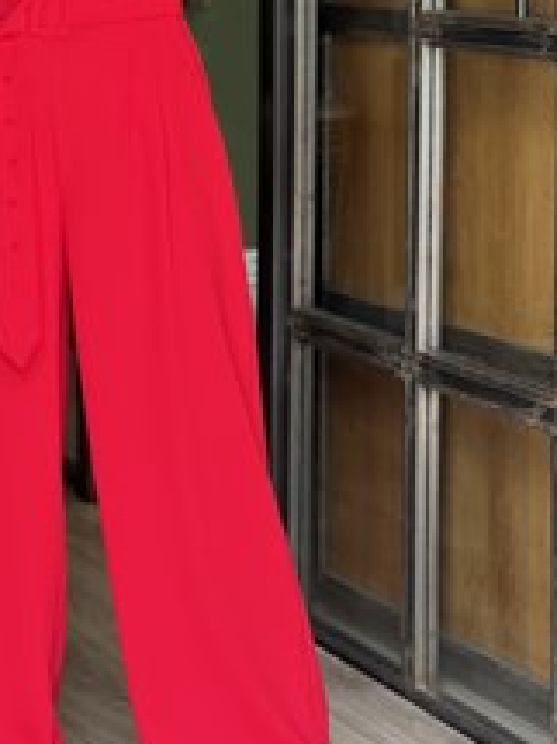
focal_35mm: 148
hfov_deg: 10.0
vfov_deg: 13.3
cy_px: 182
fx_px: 3178
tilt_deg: -5.5
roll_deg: +0.3
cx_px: 55
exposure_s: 1/121
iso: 64
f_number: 2.8
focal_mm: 9
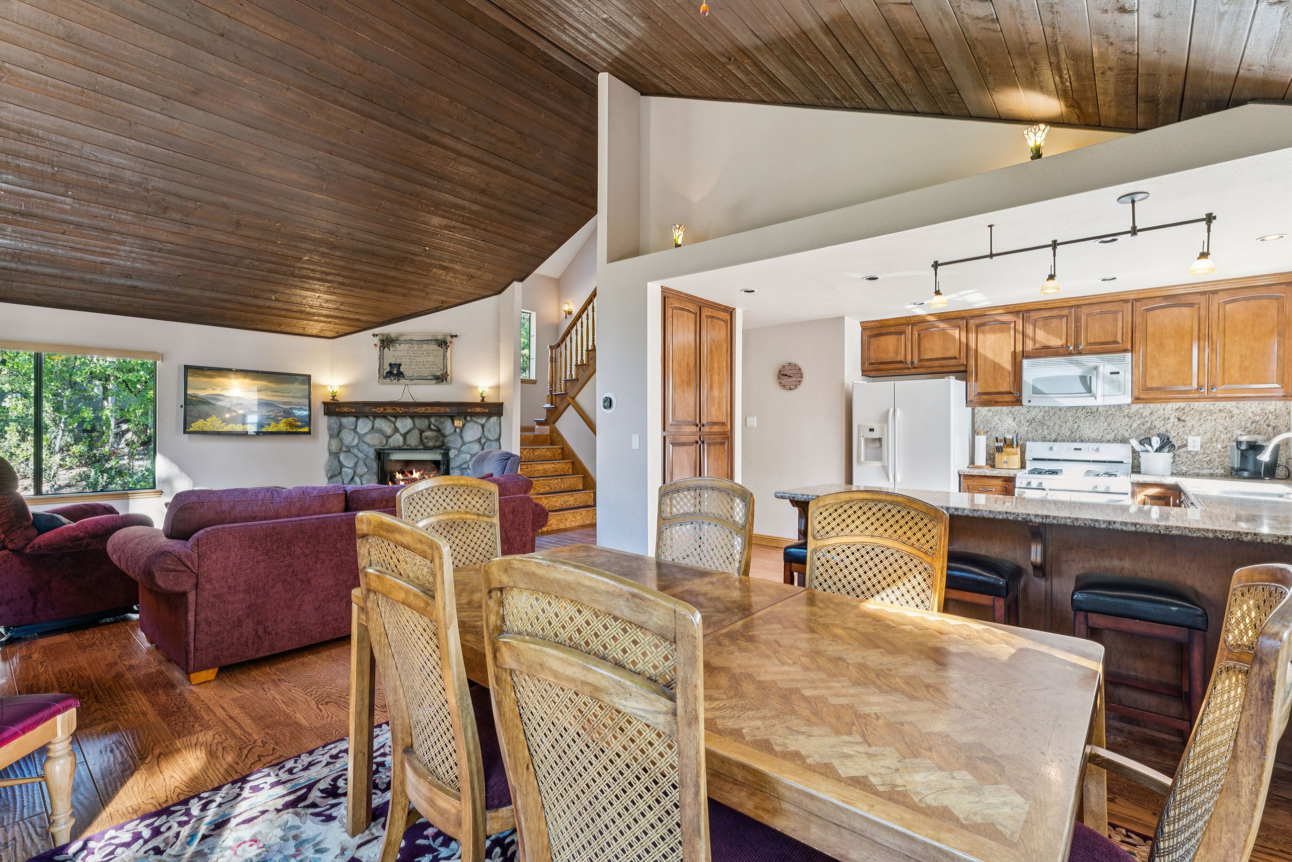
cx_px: 646
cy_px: 431
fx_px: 589
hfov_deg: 95.3
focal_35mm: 16
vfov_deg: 72.4
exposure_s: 1
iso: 100
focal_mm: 16.4
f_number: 13
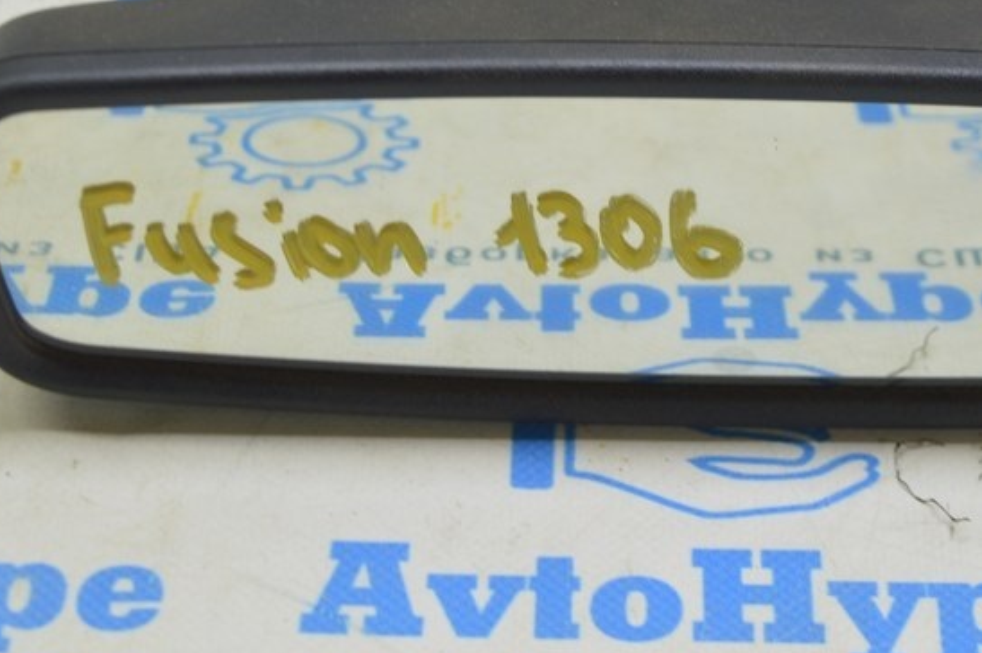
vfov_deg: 11.6
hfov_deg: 17.3
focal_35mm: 118
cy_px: 202
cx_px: 691
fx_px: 3217
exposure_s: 1/20
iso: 400
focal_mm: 42
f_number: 5.6
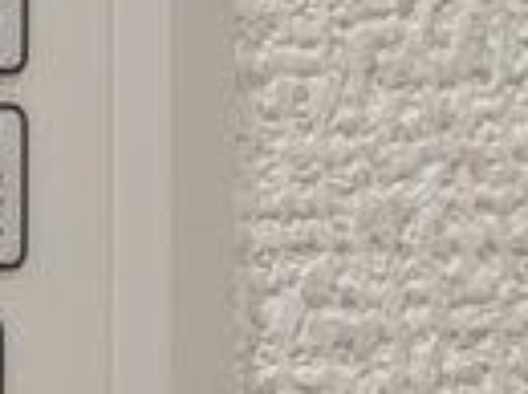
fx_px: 5740
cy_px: 309
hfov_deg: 5.2
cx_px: -496
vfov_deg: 3.9
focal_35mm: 377
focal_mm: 5.43
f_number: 1.89
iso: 117
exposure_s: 1/60
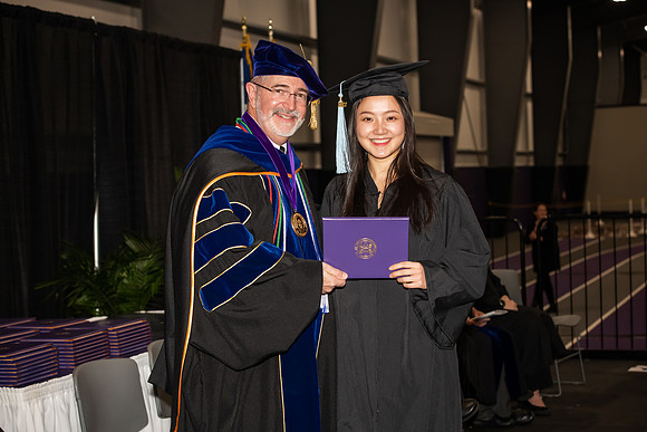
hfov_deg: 27.0
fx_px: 1348
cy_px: 216
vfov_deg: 18.2
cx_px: 324
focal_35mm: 75
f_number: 5.6
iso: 1000
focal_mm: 75
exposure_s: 1/200
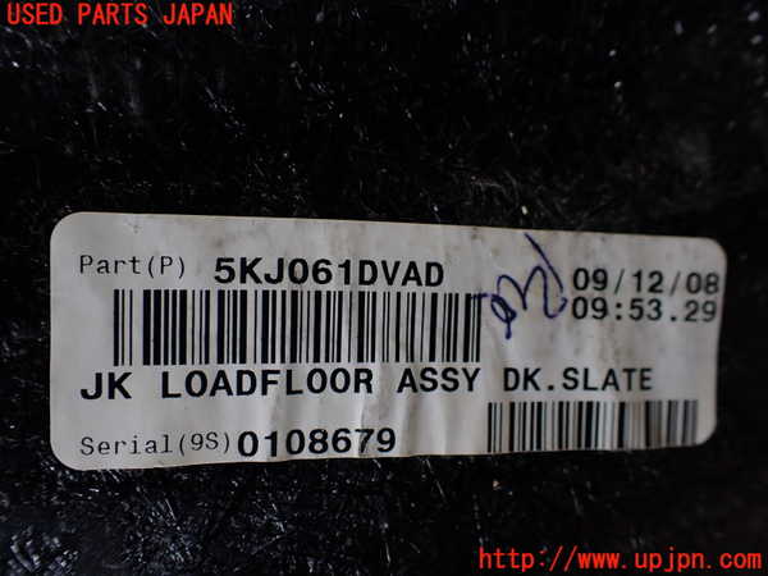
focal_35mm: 30
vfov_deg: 46.8
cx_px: 384
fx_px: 666
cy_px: 288
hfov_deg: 60.0
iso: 125
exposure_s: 1/125
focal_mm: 5.4
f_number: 2.3
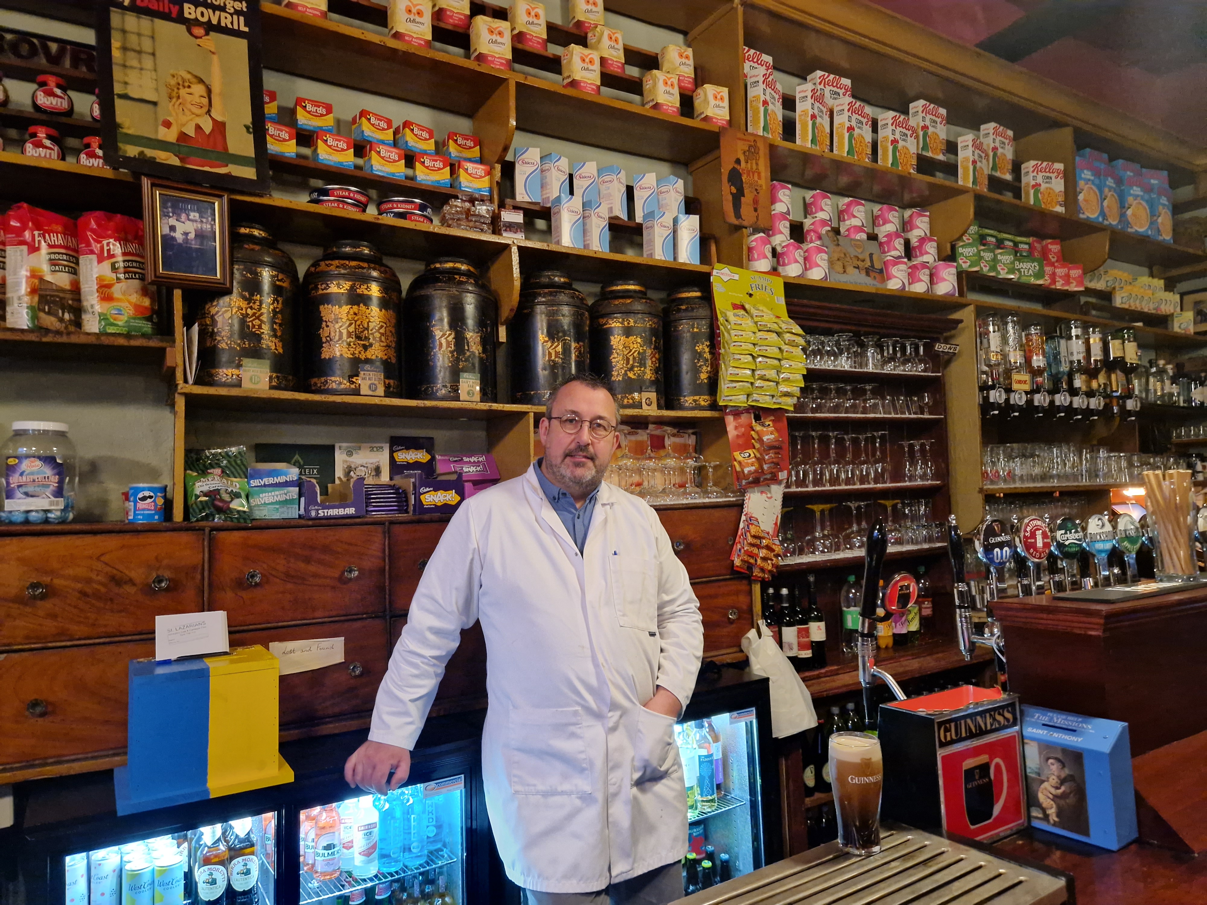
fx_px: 802
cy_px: 452
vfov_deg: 58.9
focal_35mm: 23
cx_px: 604
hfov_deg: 73.9
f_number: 1.8
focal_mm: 5.4
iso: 1250
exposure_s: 1/25
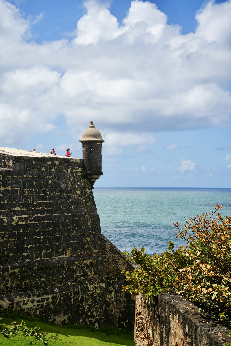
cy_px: 173
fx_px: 664
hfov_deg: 19.7
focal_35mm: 69
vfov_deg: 29.2
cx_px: 116
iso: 100
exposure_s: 1/800
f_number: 5
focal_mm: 69
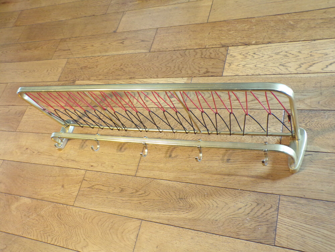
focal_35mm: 32
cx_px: 168
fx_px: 310
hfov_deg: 56.8
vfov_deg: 44.2
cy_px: 126
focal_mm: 5.8
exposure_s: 1/12
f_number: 3.2
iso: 400
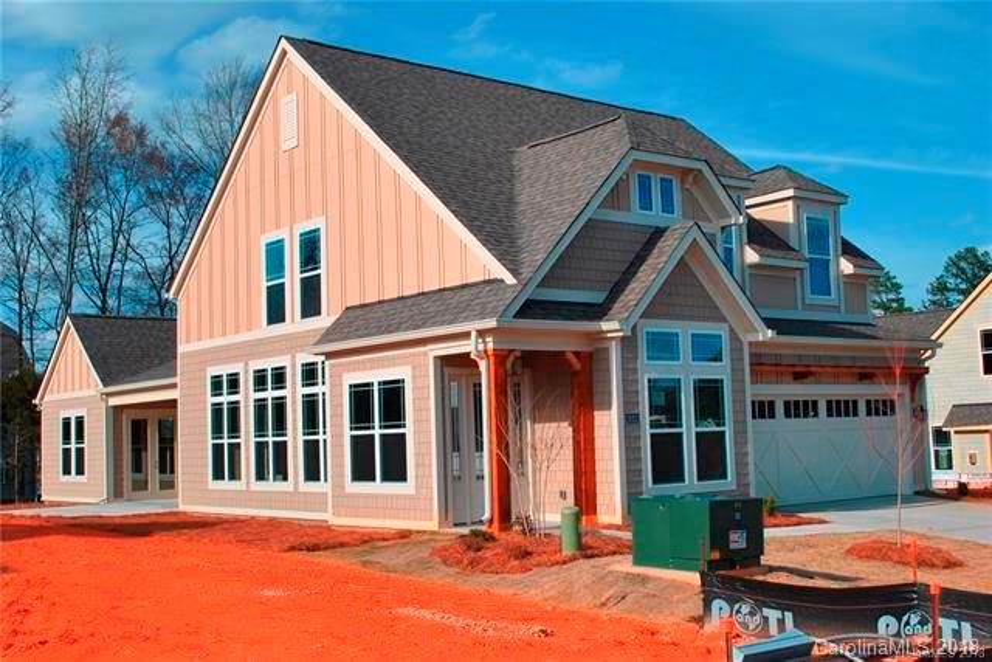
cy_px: 331
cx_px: 496
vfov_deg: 30.9
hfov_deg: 45.0
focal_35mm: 44
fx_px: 1199
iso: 100
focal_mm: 29
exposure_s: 1/250
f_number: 8
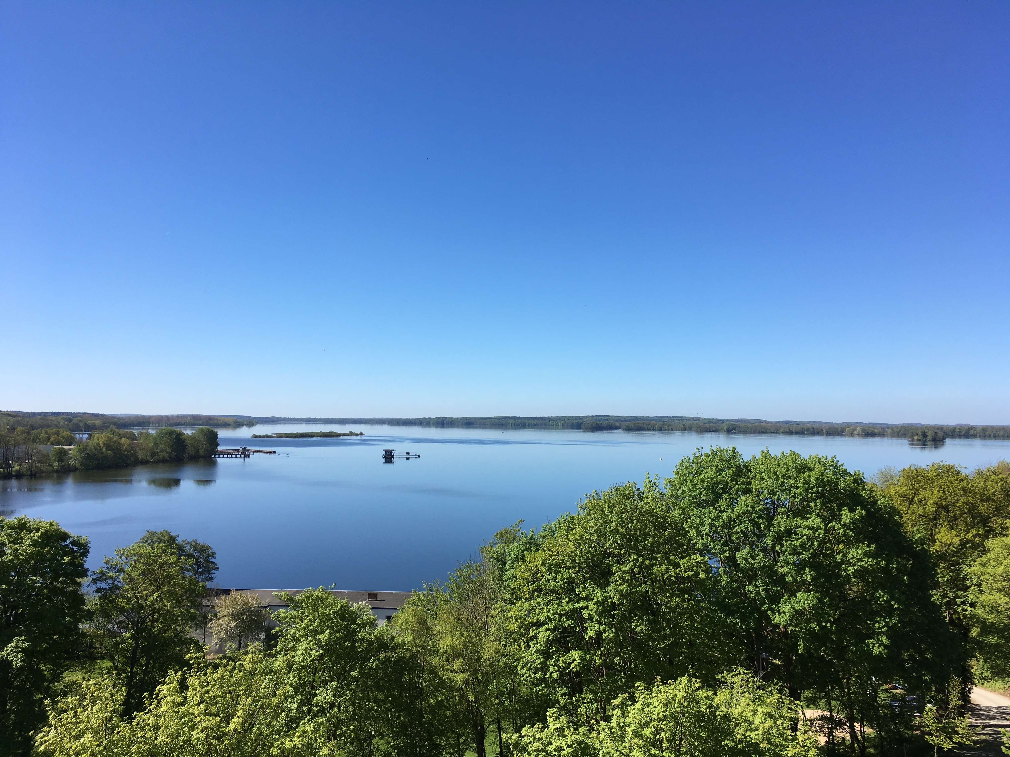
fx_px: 846
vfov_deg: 48.2
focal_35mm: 29
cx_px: 505
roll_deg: -1.0
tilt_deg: +3.3
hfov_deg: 61.7
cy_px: 378
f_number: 2.2
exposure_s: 1/1603
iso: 25
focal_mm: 4.15
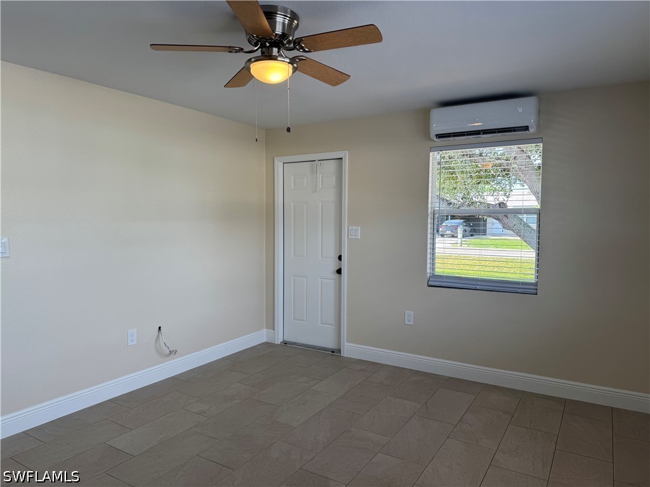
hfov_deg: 71.6
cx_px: 325
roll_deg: -0.4
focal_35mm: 24
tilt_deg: -4.6
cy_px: 244
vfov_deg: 56.8
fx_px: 451
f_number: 1.78
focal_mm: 6.76
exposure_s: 1/192
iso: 80
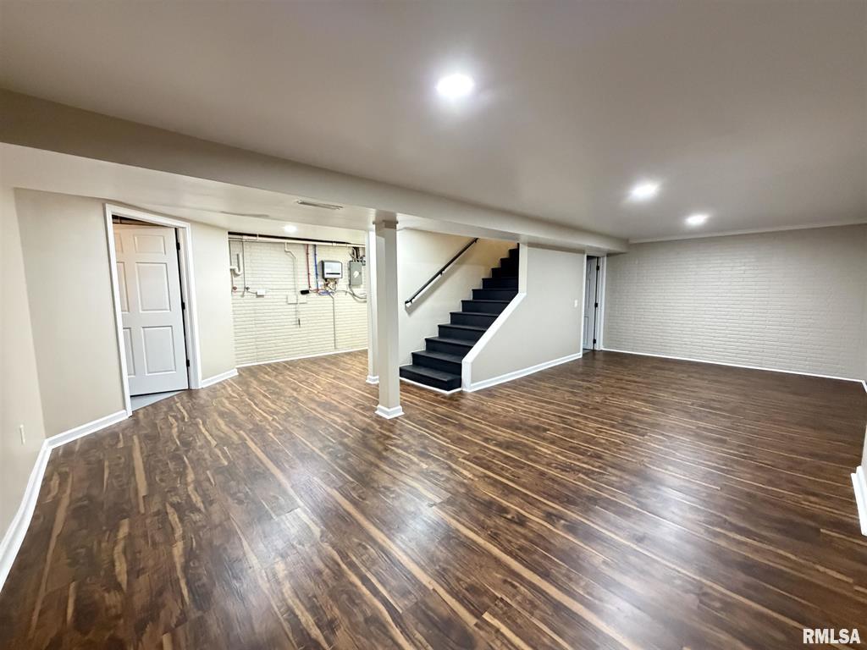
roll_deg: +0.3
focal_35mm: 14
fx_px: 351
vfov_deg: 85.7
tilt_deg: -6.5
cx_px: 434
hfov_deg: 102.1
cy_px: 325
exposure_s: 1/60
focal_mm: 2.22
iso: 800
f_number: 2.2
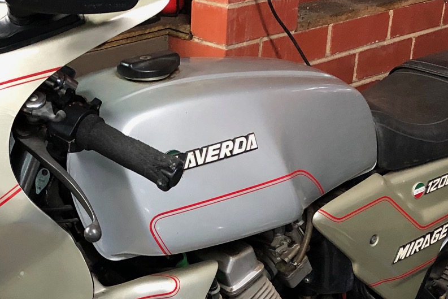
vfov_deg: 18.0
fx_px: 921
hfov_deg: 27.1
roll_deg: +0.3
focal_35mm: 74
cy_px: 292
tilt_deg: -29.6
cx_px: 140
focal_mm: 3.99
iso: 100
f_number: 1.8
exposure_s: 1/14
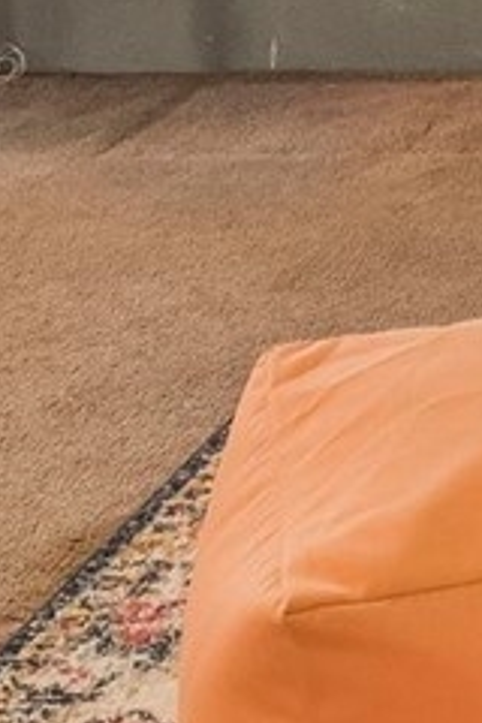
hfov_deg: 11.5
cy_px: -580
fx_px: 1988
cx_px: 1140
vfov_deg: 17.0
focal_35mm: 99
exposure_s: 1/15
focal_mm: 14
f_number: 8
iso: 2000
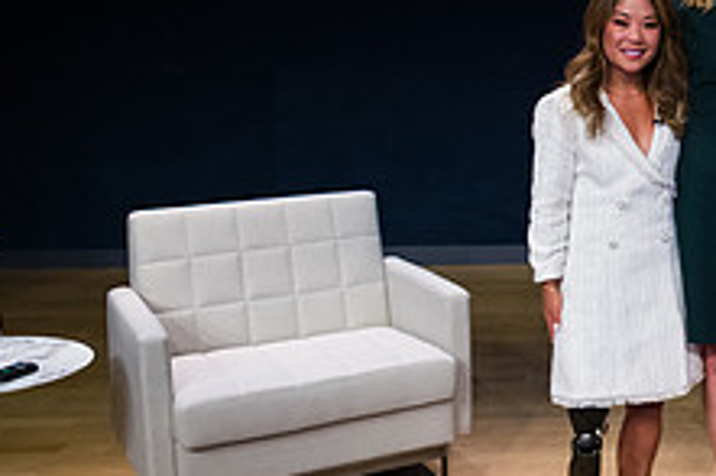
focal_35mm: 63
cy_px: 73
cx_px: 865
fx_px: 1252
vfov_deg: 21.2
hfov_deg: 27.9
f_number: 4
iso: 1000
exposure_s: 1/400
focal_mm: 24
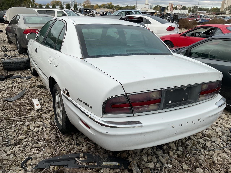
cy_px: 86
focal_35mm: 29
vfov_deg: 48.2
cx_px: 116
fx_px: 194
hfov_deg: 61.7
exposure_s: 1/842
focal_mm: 3
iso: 16
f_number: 1.8
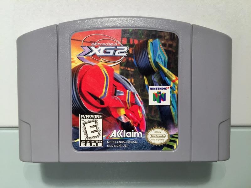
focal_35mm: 29
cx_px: 126
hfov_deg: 61.7
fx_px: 210
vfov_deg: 48.2
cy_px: 94
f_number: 2.2
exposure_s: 1/33
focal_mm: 4.15
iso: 64
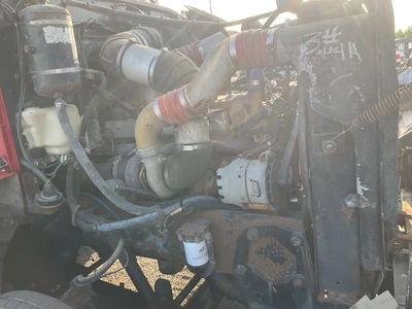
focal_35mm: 29
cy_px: 154
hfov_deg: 61.7
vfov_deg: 48.2
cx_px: 206
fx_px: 345
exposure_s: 1/338
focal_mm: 3
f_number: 1.8
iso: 25
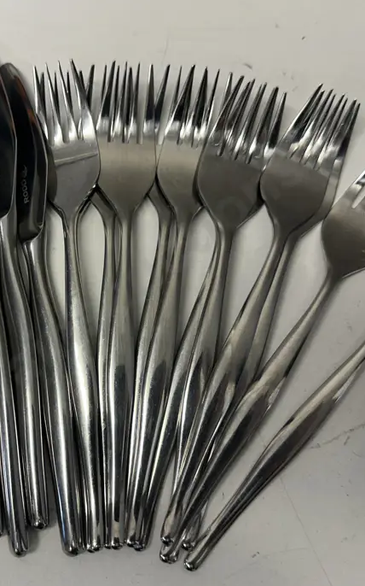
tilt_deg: -78.1
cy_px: 325
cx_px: 82
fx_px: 606
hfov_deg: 32.8
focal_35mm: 38
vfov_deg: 51.5
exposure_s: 1/100
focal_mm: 6.86
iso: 125
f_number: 1.78
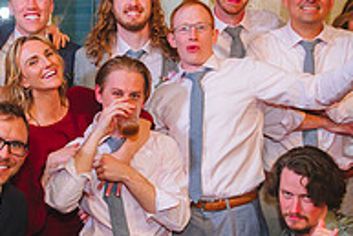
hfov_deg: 27.7
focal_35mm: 72
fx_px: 707
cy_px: 176
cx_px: 95
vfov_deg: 18.8
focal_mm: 24
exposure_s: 1/80
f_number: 2.8
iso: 2000
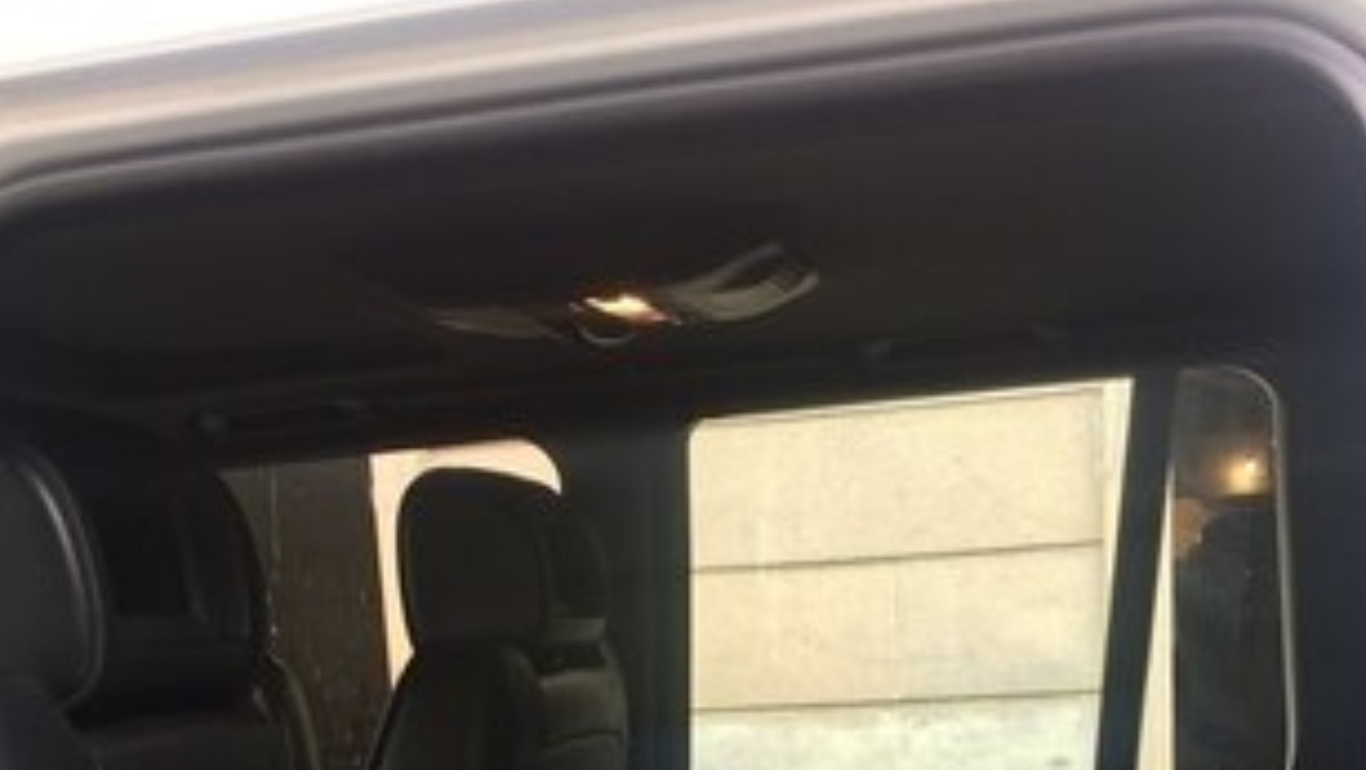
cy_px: 979
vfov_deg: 21.5
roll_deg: +4.5
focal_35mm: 51
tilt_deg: -13.2
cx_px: 650
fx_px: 1848
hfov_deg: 40.6
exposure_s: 1/100
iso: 40
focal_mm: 4.15
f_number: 2.2
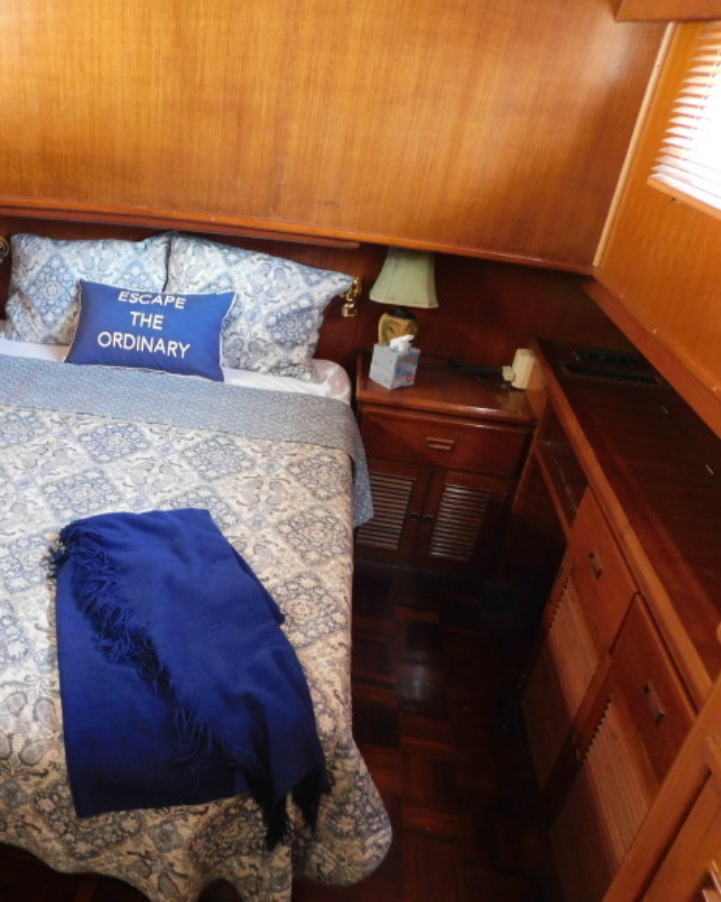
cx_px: 162
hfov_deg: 45.1
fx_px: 827
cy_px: 452
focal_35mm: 31
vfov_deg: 57.2
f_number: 3
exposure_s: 1/8
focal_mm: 4
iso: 450
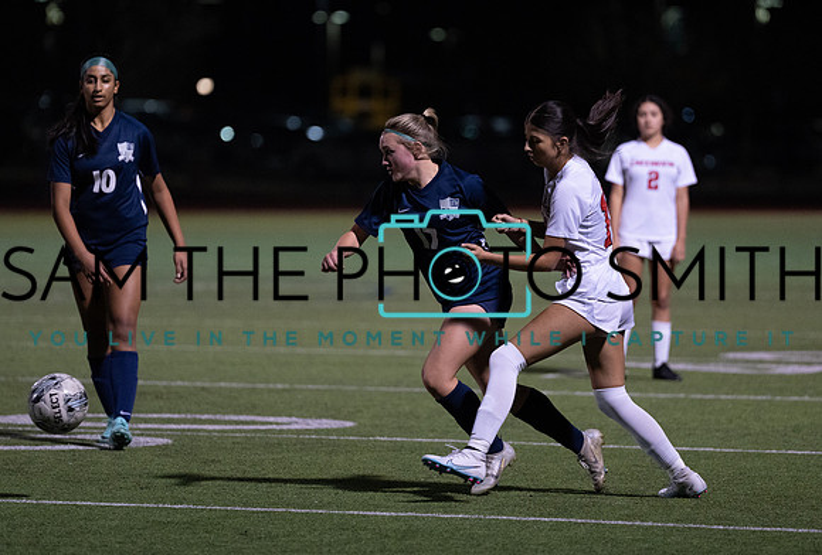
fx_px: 5828
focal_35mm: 254
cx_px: 403
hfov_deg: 8.1
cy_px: 237
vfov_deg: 5.5
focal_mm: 191
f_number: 2.8
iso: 5000
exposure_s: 1/1000
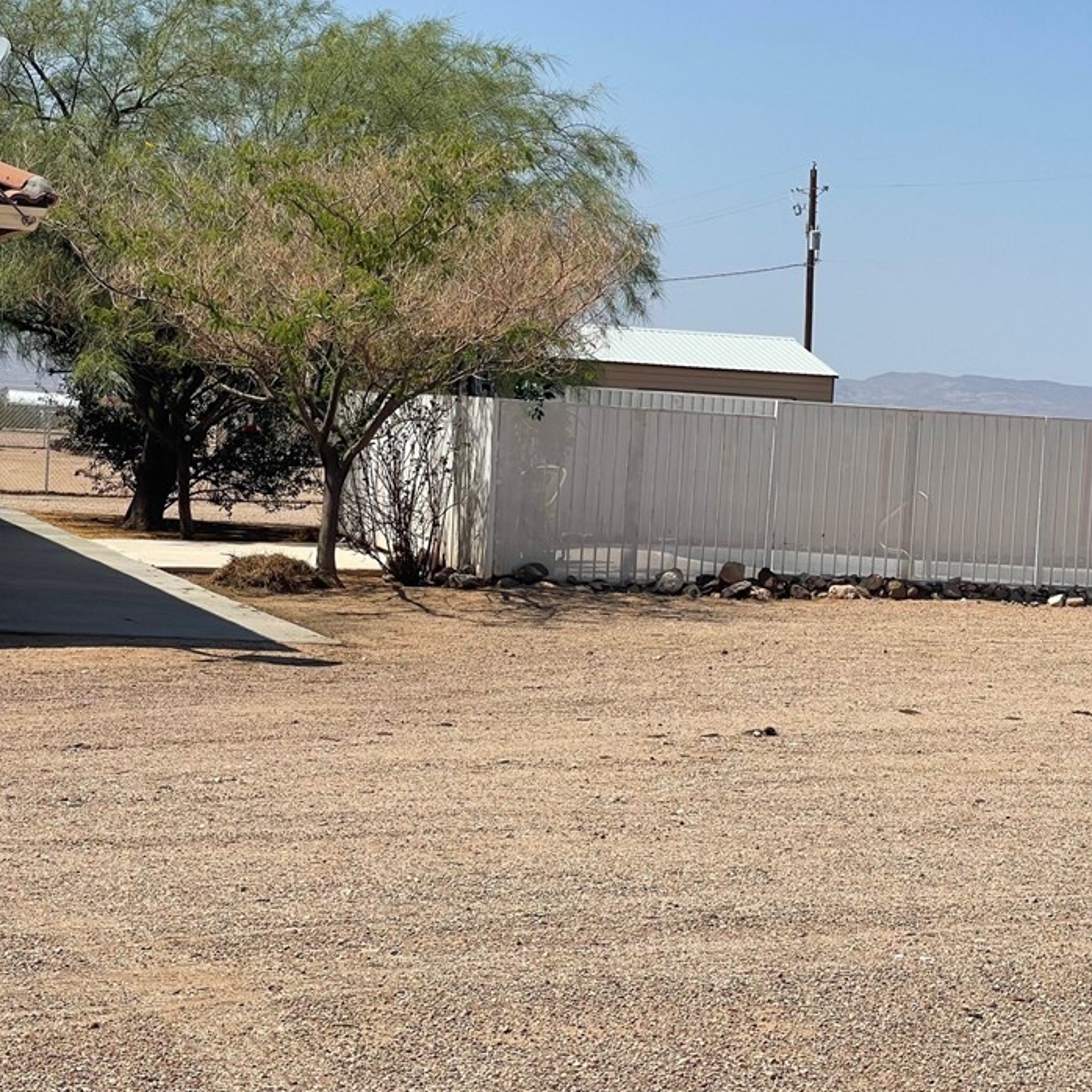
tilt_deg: -5.7
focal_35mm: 83
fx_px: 2962
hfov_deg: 20.8
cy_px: 541
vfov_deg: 20.9
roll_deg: -0.4
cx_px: 713
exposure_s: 1/1876
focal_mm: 7.5
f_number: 2.2
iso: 20
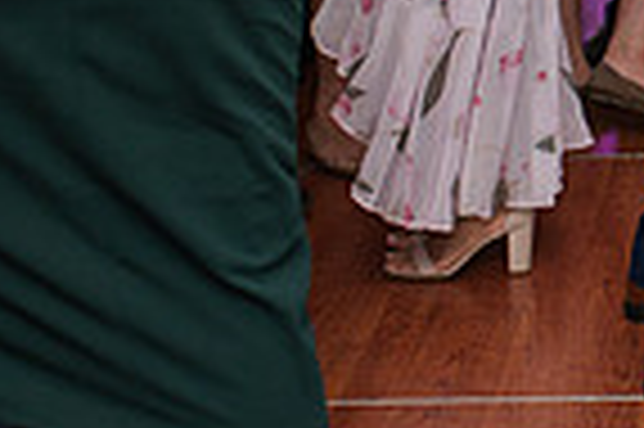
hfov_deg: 11.8
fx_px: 2948
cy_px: -140
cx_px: 1049
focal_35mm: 165
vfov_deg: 8.2
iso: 800
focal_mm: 35
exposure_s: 1/200
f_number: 3.2
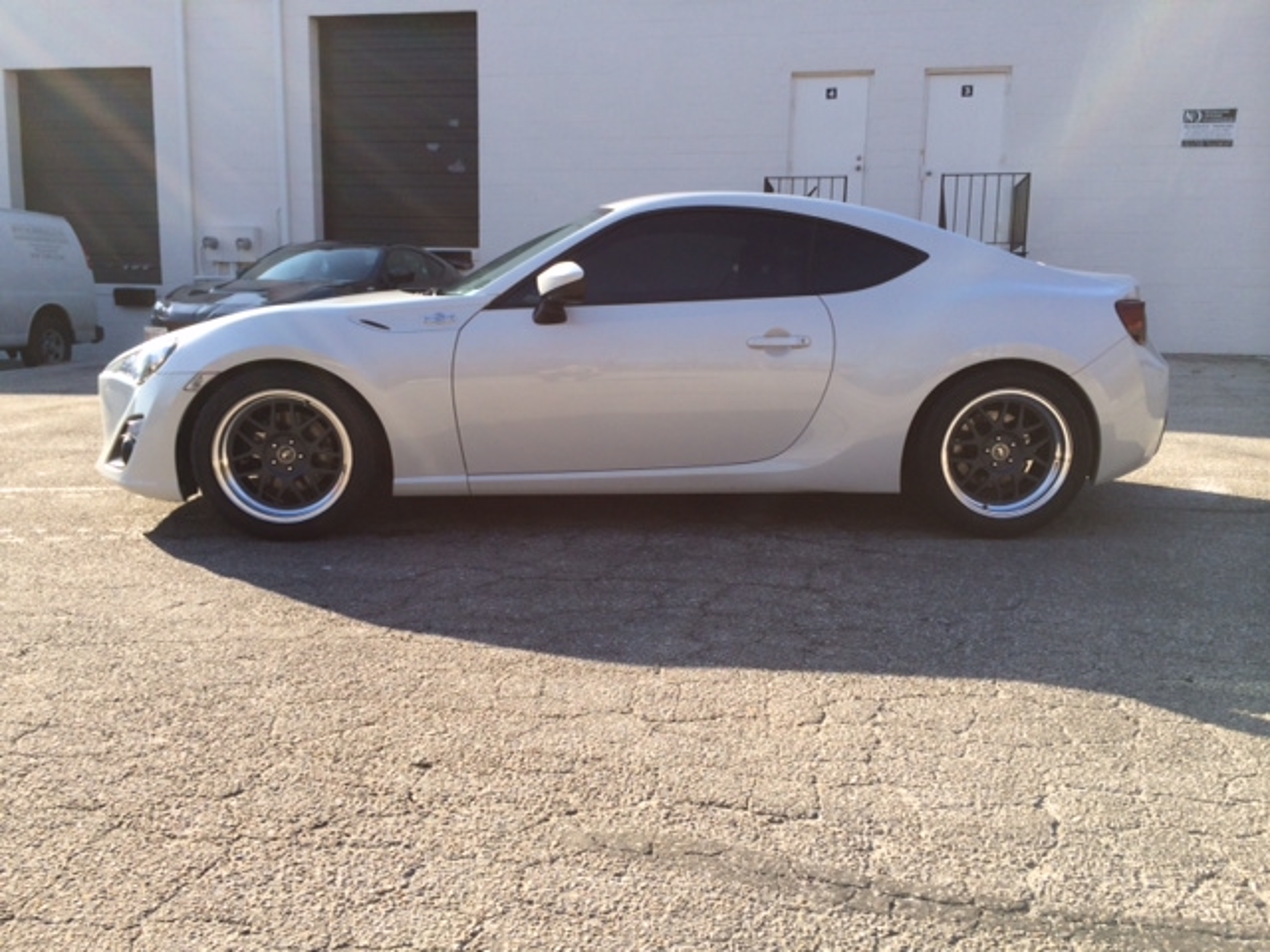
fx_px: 1101
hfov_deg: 60.0
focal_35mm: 30
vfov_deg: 46.8
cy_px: 476
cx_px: 635
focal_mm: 4.12
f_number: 2.2
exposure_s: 1/977
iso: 32
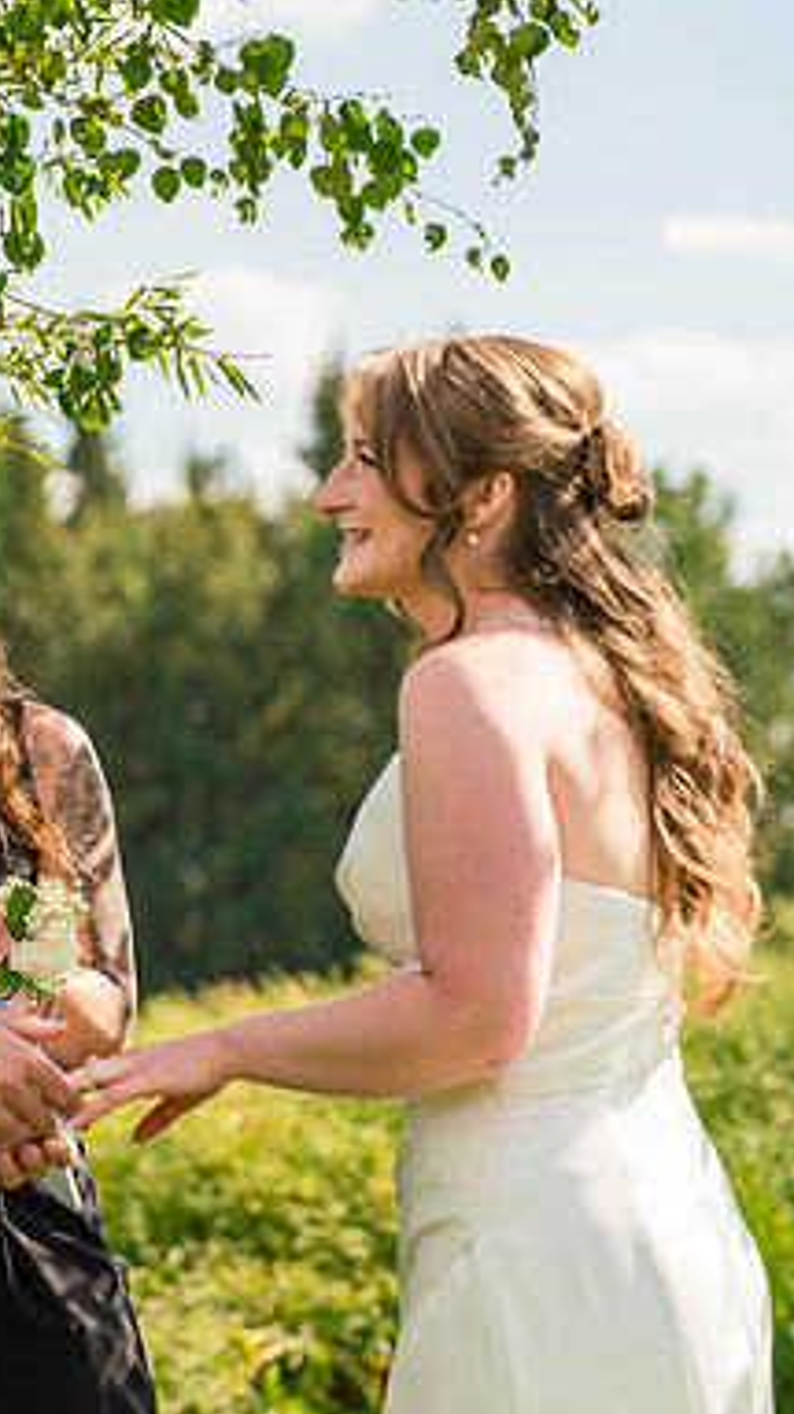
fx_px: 6073
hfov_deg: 7.4
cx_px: -103
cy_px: 711
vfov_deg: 13.3
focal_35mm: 162
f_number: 4.5
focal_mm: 102
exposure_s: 1/1600
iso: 400
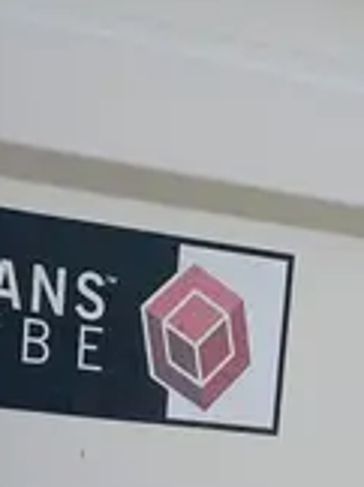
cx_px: 180
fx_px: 1659
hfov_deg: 12.5
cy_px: 768
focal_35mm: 118
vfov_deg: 15.2
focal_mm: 4.25
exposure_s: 1/1880
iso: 25
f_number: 1.8
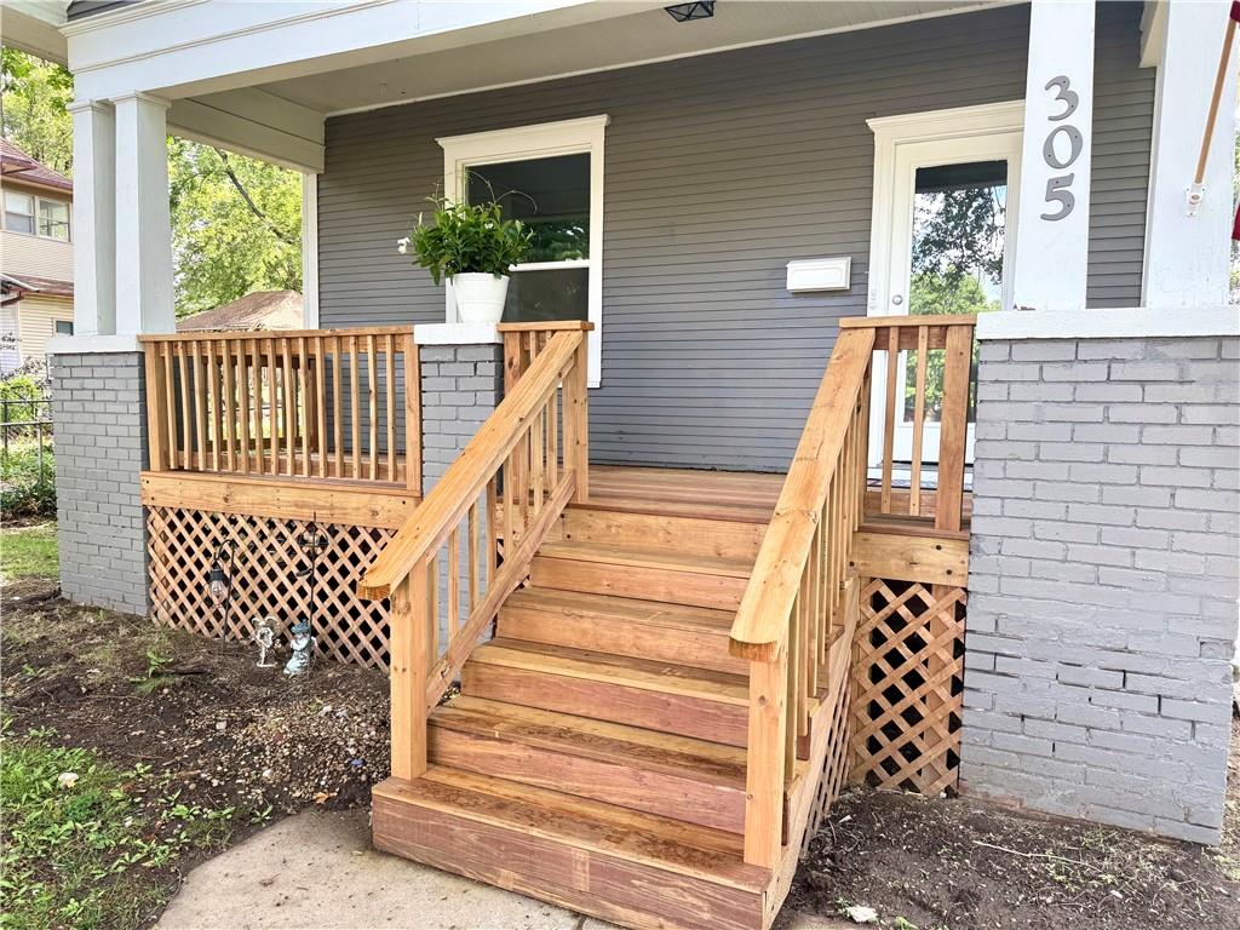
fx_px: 860
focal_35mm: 24
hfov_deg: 71.6
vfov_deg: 56.8
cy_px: 465
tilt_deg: -4.0
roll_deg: -0.7
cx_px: 620
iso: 50
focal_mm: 6.76
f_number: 1.78
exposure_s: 1/121
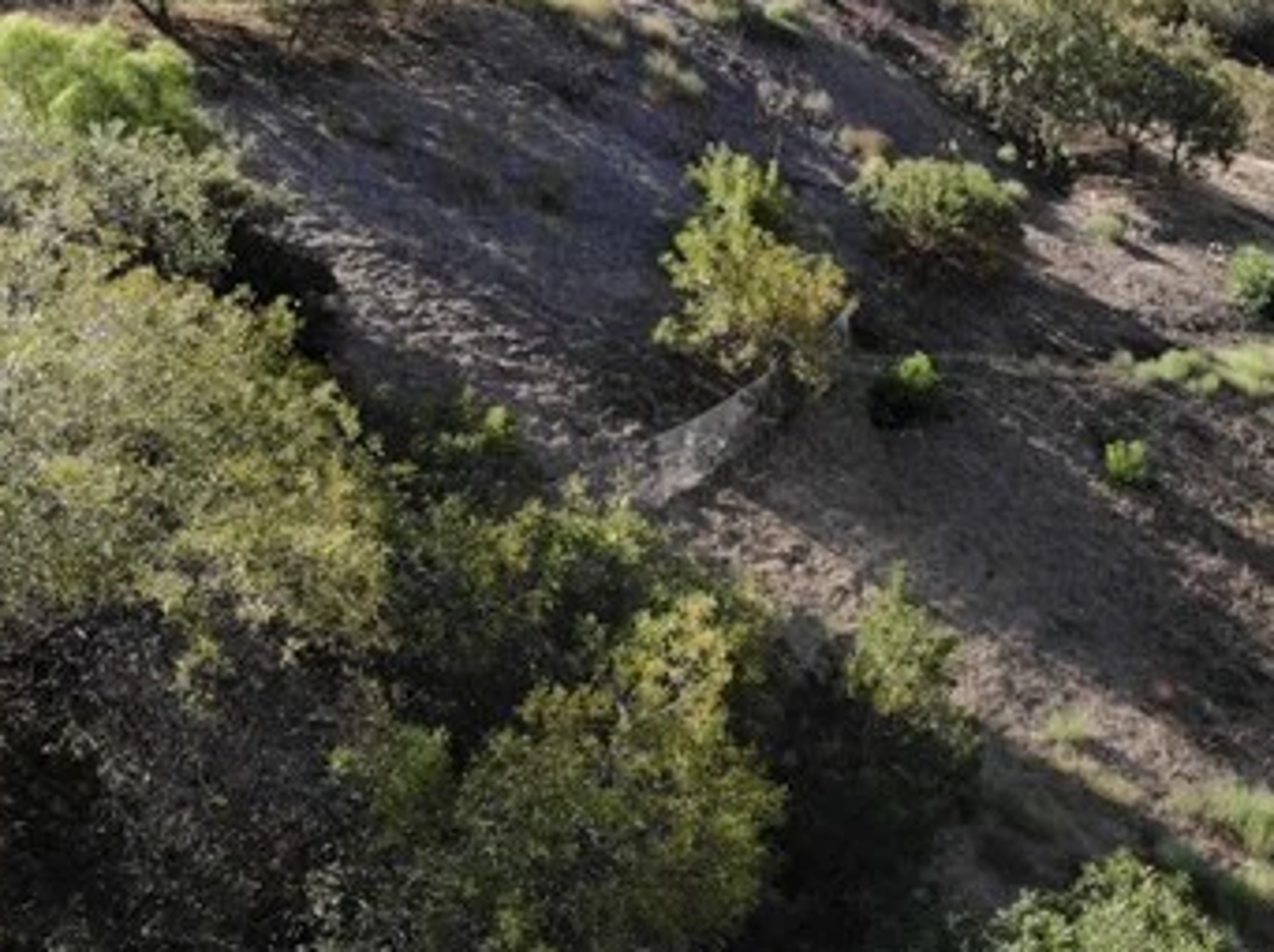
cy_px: 495
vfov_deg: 32.1
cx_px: 1083
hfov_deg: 39.8
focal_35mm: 45
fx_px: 1654
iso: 100
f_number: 2.8
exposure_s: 1/415
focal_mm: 4.5
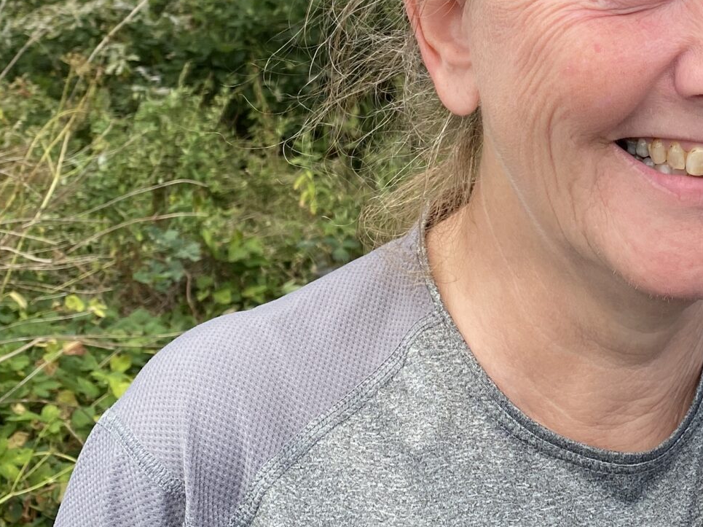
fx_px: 1401
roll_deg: +0.0
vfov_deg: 20.7
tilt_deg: -3.0
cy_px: 14
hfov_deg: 26.9
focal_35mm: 69
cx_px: 669
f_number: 1.8
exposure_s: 1/582
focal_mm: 4.25
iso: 32
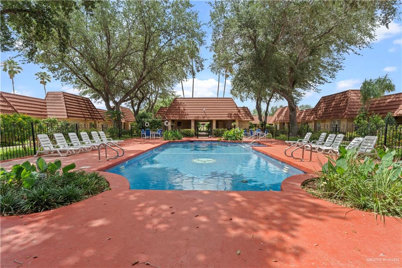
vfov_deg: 67.3
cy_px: 134
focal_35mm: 18
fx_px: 201
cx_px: 201
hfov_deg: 90.0
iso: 200
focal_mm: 18
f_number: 9
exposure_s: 1/50
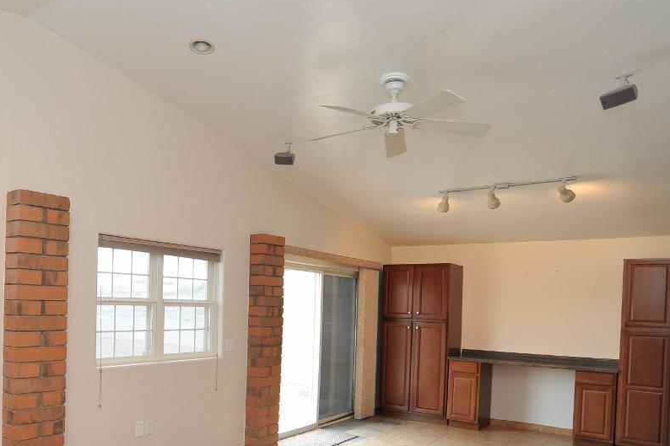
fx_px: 540
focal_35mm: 29
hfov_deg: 60.6
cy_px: 307
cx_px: 177
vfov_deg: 44.1
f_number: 7.1
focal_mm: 18
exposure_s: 1/30
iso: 1000
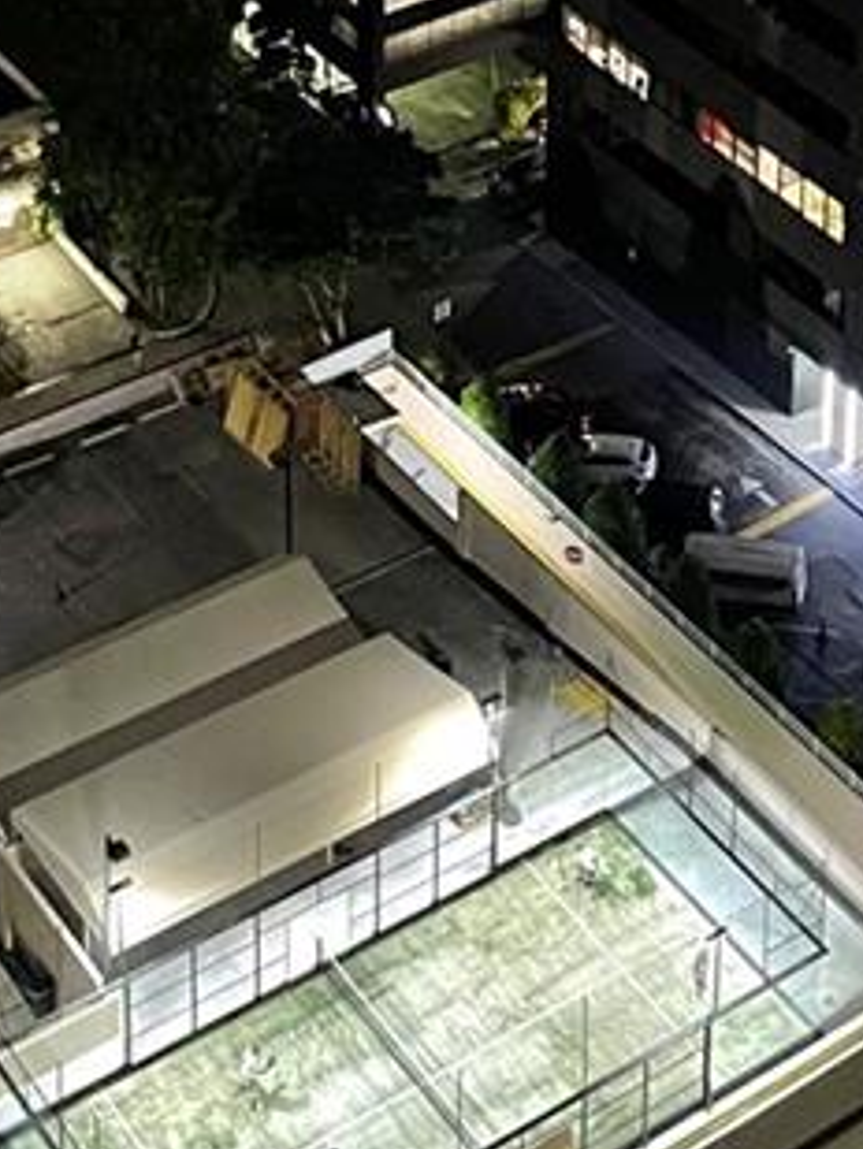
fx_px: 3355
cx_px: 603
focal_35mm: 101
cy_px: -725
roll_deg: -2.2
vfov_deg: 17.0
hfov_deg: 14.6
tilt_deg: -17.7
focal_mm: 5.1
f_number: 1.6
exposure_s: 1/30
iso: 1000
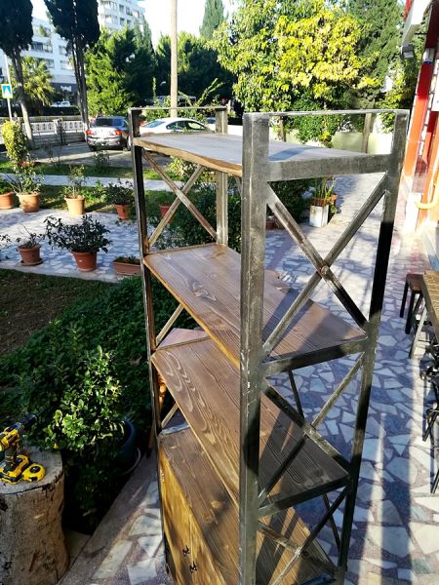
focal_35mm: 26
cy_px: 292
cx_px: 220
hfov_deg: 53.1
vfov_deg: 67.3
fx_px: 440
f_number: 2.2
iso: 50
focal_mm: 3.83
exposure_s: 1/226
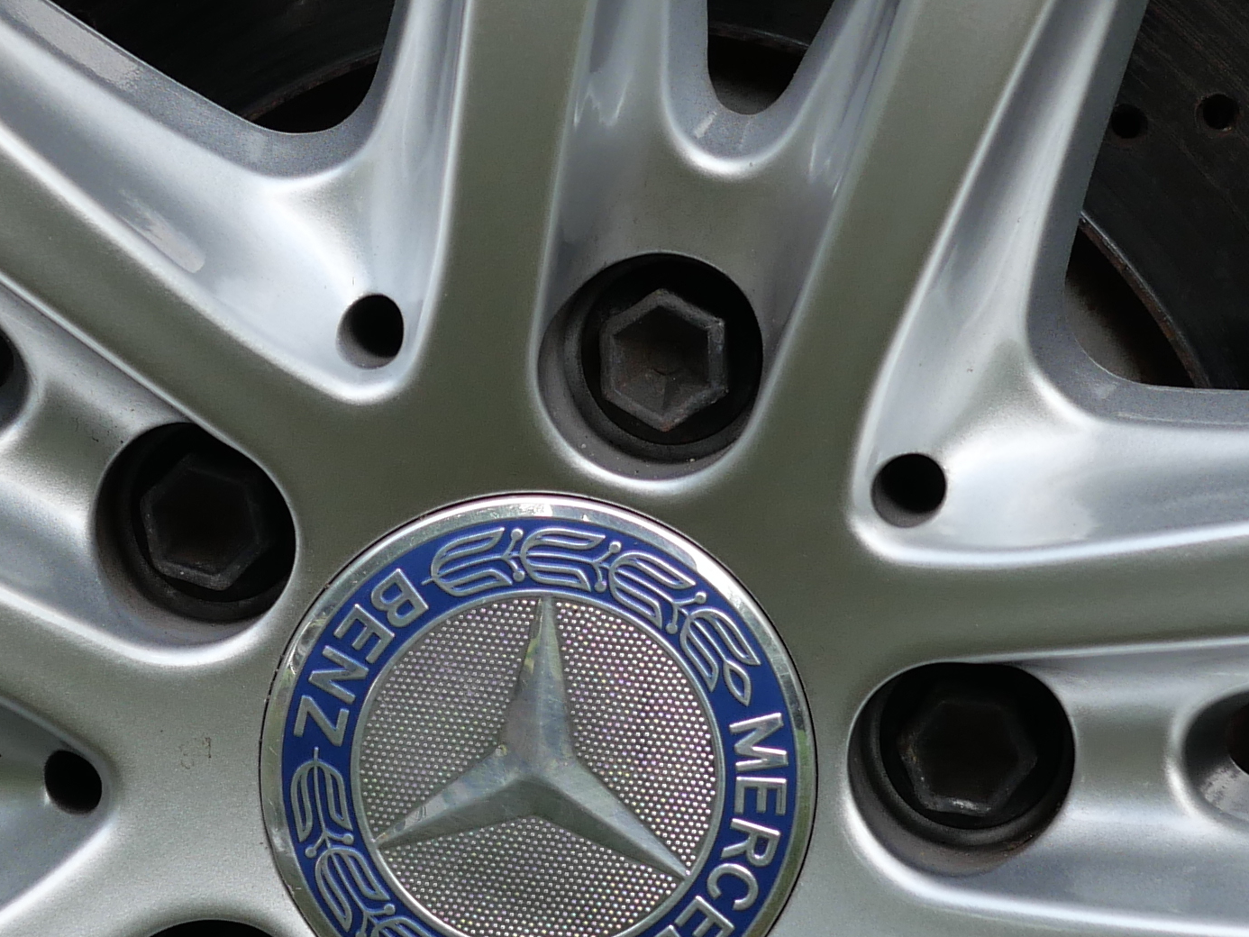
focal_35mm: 187
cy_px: 749
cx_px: 354
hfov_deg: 10.6
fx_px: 6748
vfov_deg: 7.9
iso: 200
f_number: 3.2
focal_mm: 25
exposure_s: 1/500
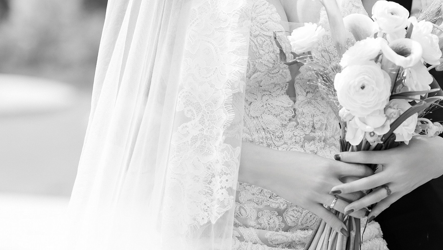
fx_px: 2455
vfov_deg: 5.8
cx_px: 360
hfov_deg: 10.3
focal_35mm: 209
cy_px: 168
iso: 100
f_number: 2.5
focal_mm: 85
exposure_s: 1/800
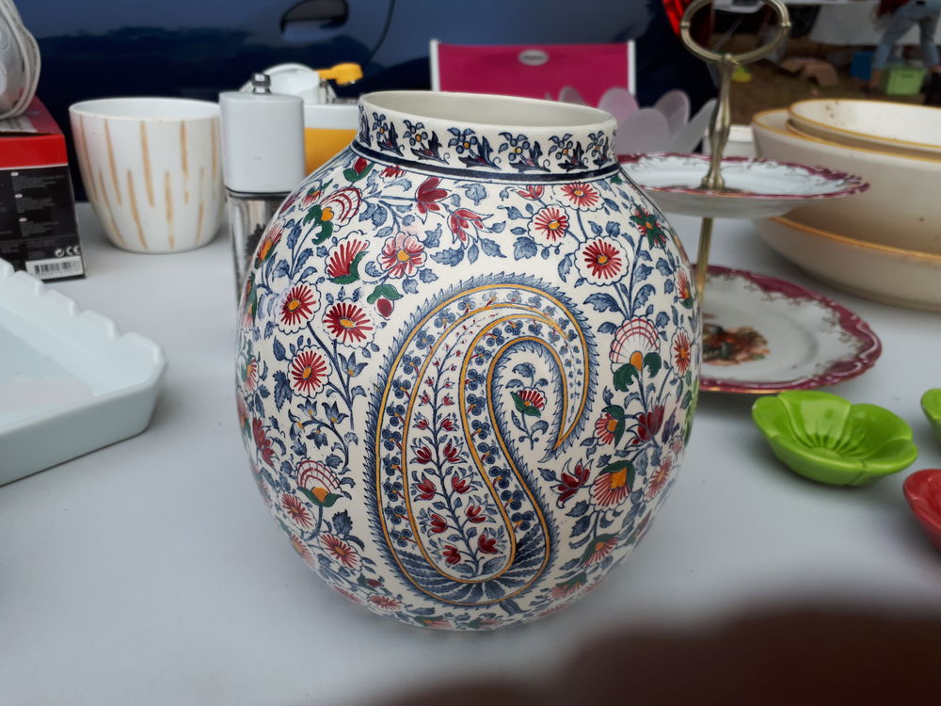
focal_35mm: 27
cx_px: 470
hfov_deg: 65.3
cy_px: 353
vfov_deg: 51.4
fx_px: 734
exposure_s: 1/222
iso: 40
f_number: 1.9
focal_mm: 3.6
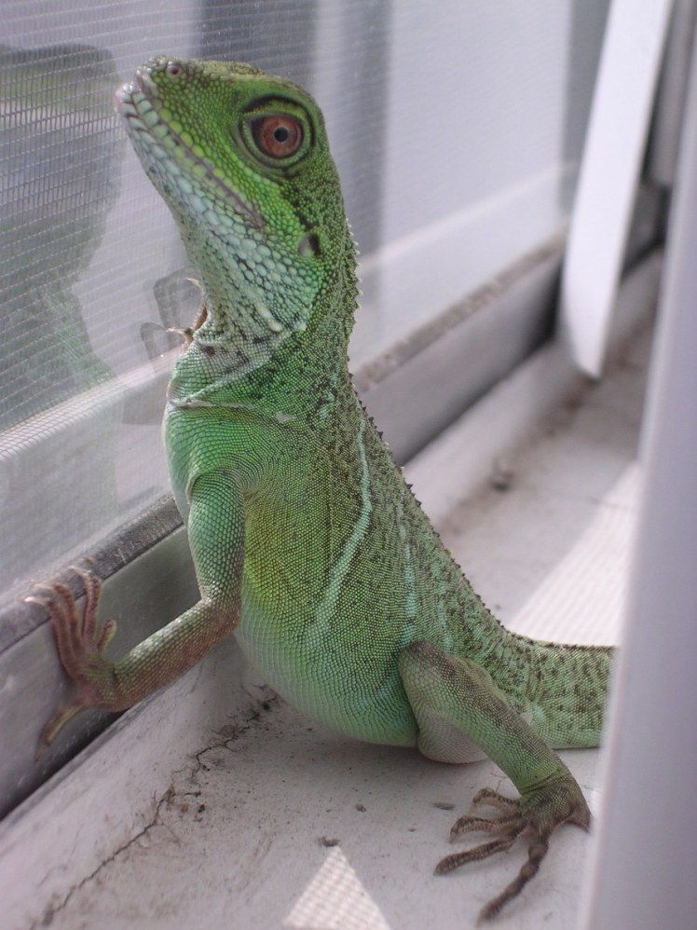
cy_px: 465
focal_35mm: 100
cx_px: 348
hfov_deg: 14.8
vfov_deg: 19.6
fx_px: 2686
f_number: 4.5
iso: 100
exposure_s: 1/387
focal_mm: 15.2
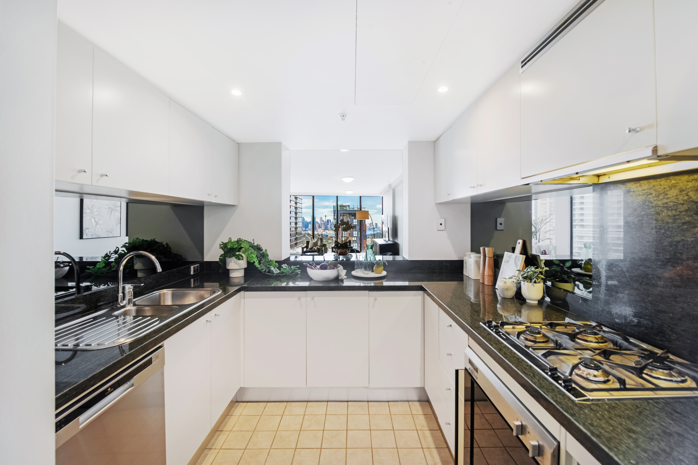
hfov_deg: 104.3
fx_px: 271
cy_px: 232
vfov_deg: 81.2
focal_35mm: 14
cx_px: 349
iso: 320
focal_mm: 14
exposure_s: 1/10
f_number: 16
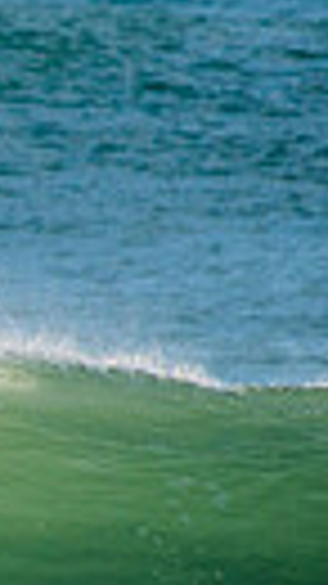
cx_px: -809
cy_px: 601
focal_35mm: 2332
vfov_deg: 0.9
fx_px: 36104
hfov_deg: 0.5
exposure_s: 1/1600
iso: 280
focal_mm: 500
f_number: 5.6
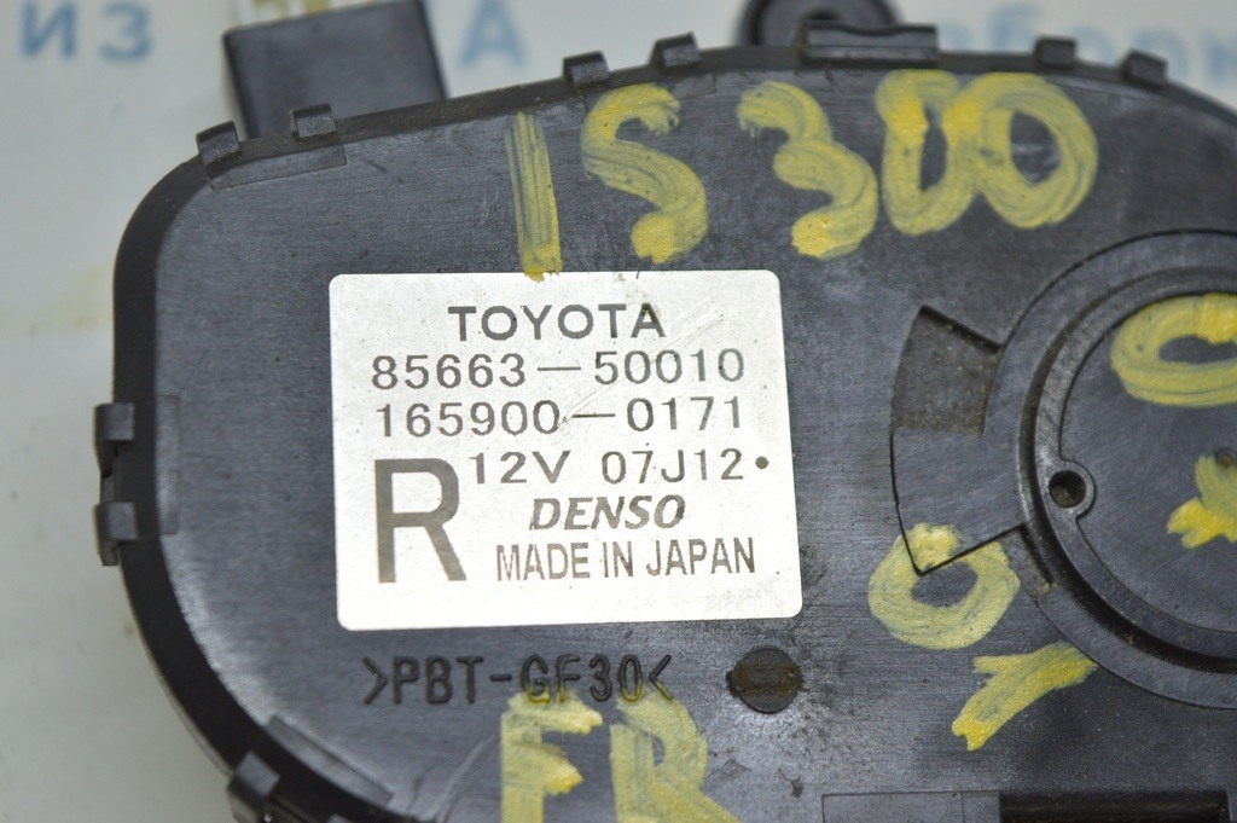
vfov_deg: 16.5
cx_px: 618
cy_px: 412
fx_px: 2832
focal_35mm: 82
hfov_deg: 24.6
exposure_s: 1/60
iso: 400
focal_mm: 55
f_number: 5.6
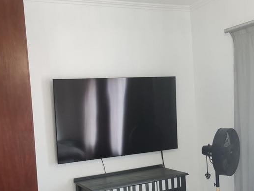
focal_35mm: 42
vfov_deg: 34.2
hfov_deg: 44.0
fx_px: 308
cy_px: 121
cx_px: 82
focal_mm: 6.12
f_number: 1.9
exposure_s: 1/50
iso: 1600
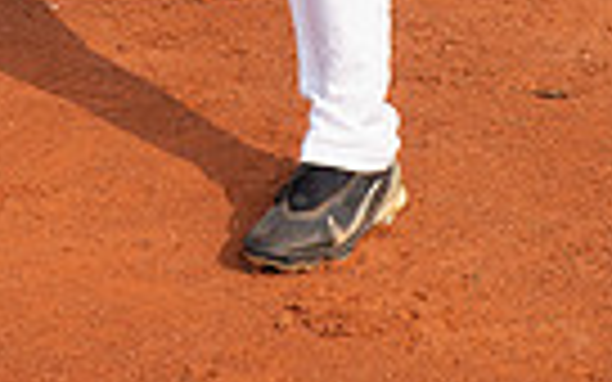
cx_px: 338
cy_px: -620
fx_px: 2802
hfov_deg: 12.5
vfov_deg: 7.2
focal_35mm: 168
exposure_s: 1/400
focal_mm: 50
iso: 100
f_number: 7.1
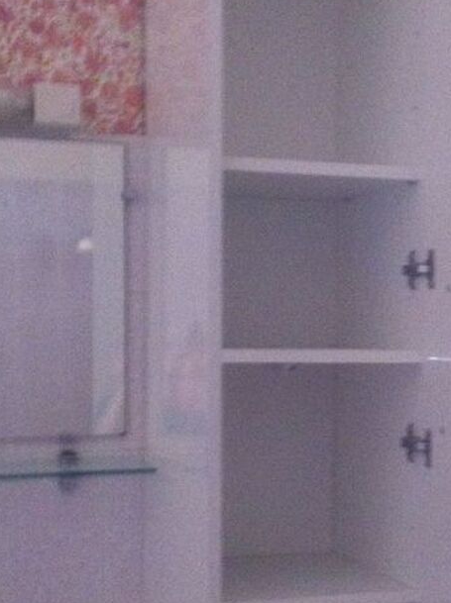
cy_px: 350
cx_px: 299
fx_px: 1341
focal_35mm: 77
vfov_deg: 25.3
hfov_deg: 19.0
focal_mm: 3.85
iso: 320
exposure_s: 1/15
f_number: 2.8
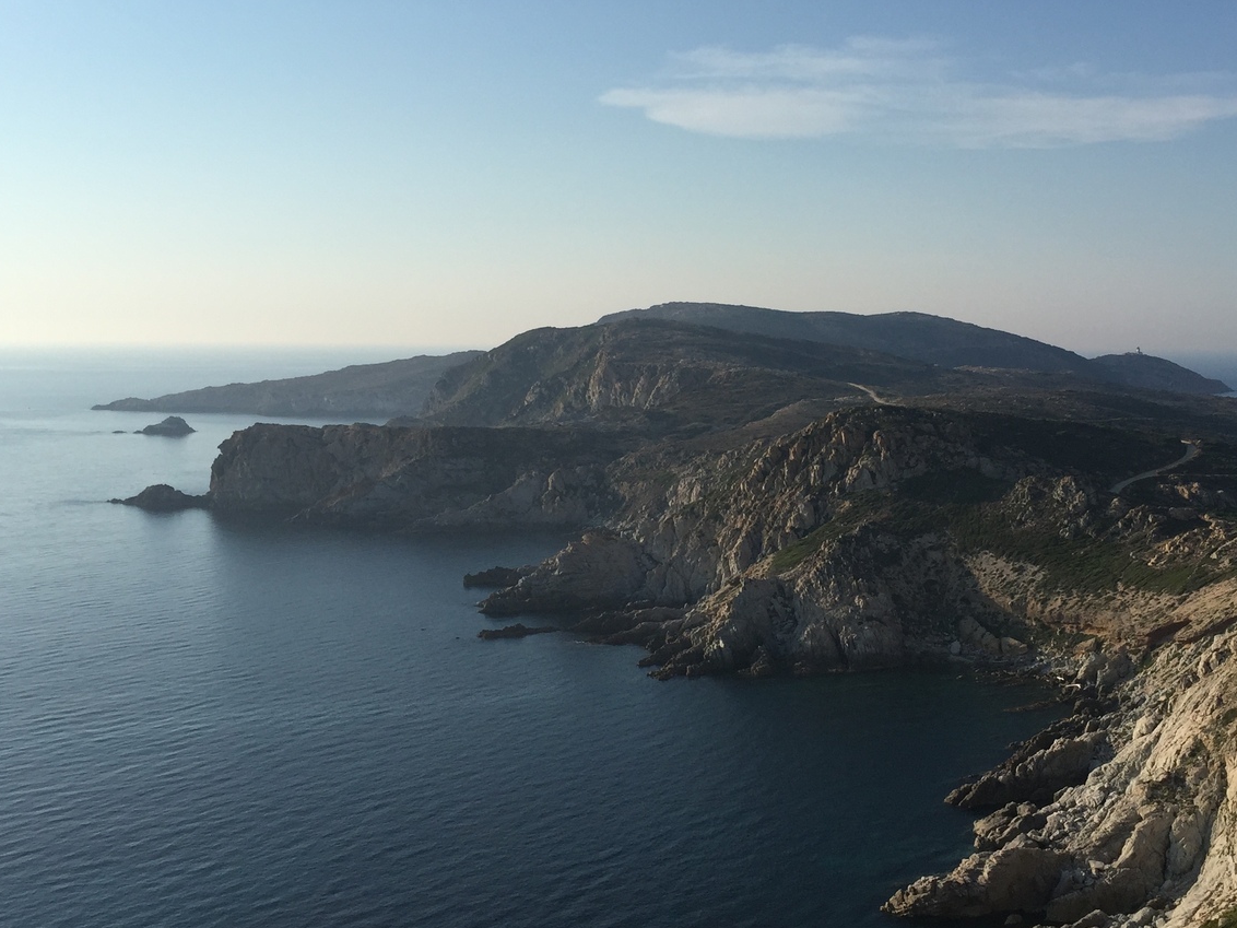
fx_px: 1465
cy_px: 444
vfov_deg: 35.1
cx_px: 756
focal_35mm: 41
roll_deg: -1.1
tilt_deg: -3.4
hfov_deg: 45.5
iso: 32
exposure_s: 1/3300
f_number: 2.2
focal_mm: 4.15
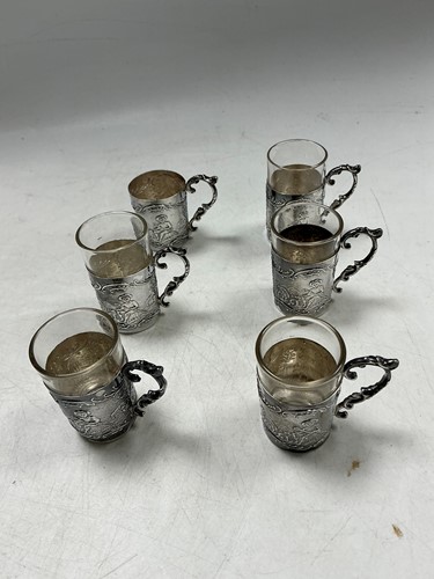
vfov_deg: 63.4
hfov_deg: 49.7
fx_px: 468
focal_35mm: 28
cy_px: 290
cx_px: 217
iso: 40
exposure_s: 1/122
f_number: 1.8
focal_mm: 3
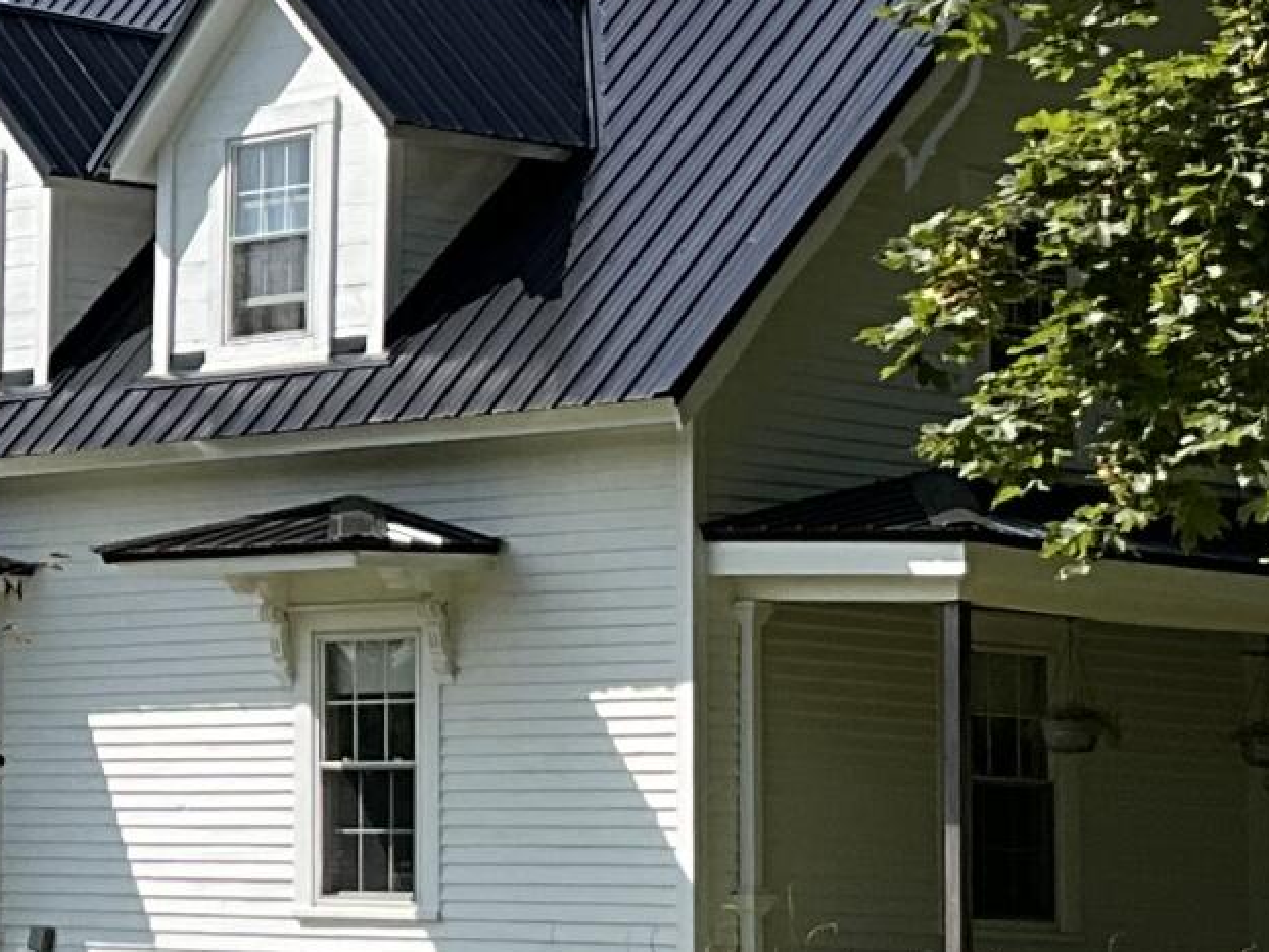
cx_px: -525
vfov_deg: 10.6
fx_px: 5133
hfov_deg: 13.4
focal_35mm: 140
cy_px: 337
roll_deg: -1.7
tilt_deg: +5.9
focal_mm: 3
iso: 25
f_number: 1.8
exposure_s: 1/2058
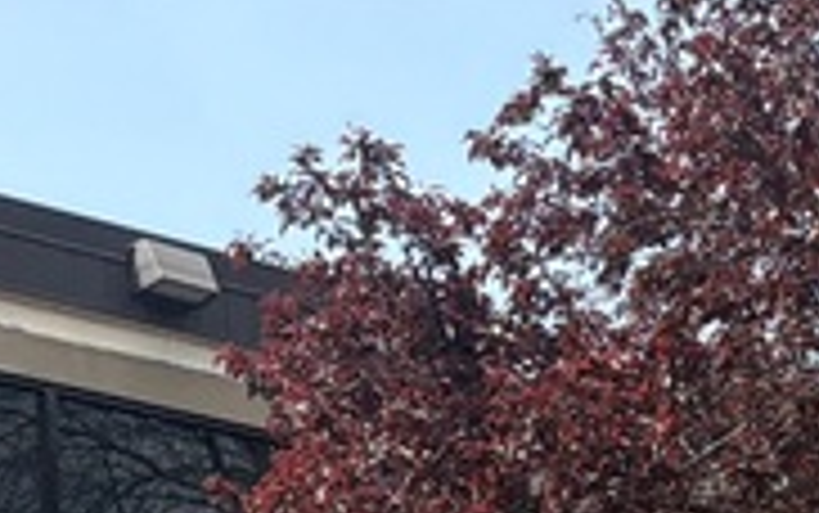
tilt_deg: -4.3
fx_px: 3194
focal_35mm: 143
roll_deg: +2.0
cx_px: 1098
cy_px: 1701
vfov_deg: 7.6
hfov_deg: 14.0
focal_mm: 6.76
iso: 320
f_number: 1.78
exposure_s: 1/10309
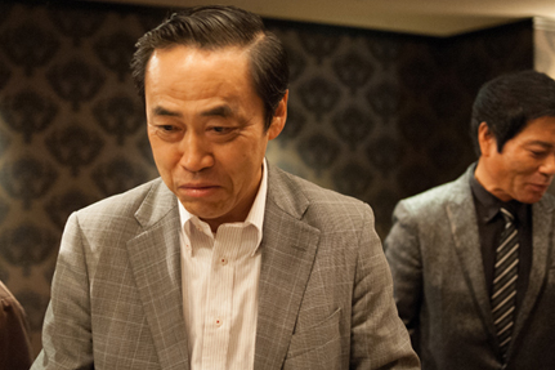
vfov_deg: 26.0
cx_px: 233
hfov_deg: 38.1
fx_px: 801
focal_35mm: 52
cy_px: 168
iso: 3600
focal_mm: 35
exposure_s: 1/100
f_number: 2.8
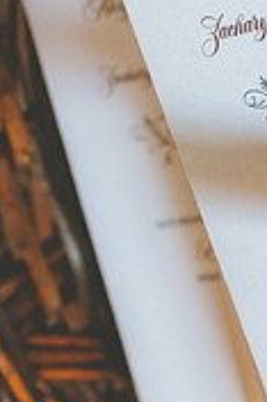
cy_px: 91
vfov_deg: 15.3
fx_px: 1482
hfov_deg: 10.1
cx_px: 317
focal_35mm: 133
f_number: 4
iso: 2500
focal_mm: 35
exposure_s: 1/100
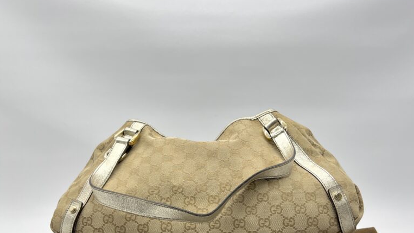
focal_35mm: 38
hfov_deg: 52.8
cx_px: 207
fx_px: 417
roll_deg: -1.1
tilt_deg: -6.7
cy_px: 183
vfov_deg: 30.5
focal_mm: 5.7
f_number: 1.5
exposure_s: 1/120
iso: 32
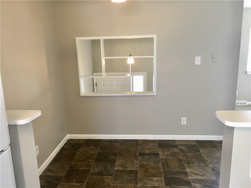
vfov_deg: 48.2
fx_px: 210
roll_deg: +1.9
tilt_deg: -11.6
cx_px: 126
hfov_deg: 61.7
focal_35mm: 29
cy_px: 94
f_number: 2.2
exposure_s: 1/30
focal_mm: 4.15
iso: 64
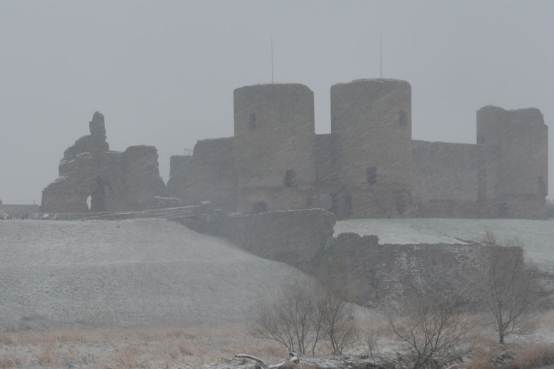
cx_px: 158
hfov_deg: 16.8
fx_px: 1866
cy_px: 412
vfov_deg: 11.1
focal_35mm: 121
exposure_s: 1/50
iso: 100
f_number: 8
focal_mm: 31
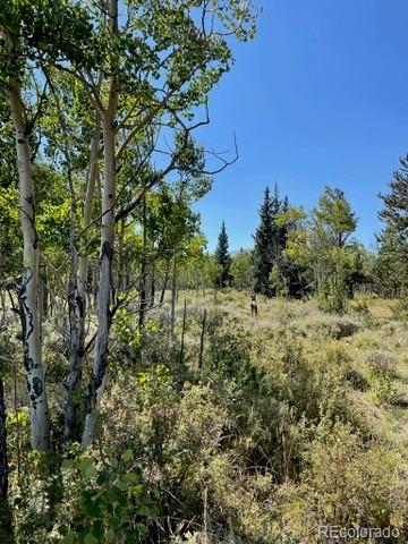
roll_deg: -1.1
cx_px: 204
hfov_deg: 53.1
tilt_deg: +4.9
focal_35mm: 26
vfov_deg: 67.3
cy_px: 272
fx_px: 409
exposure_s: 1/2212
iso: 32
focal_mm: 4.2
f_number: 1.6
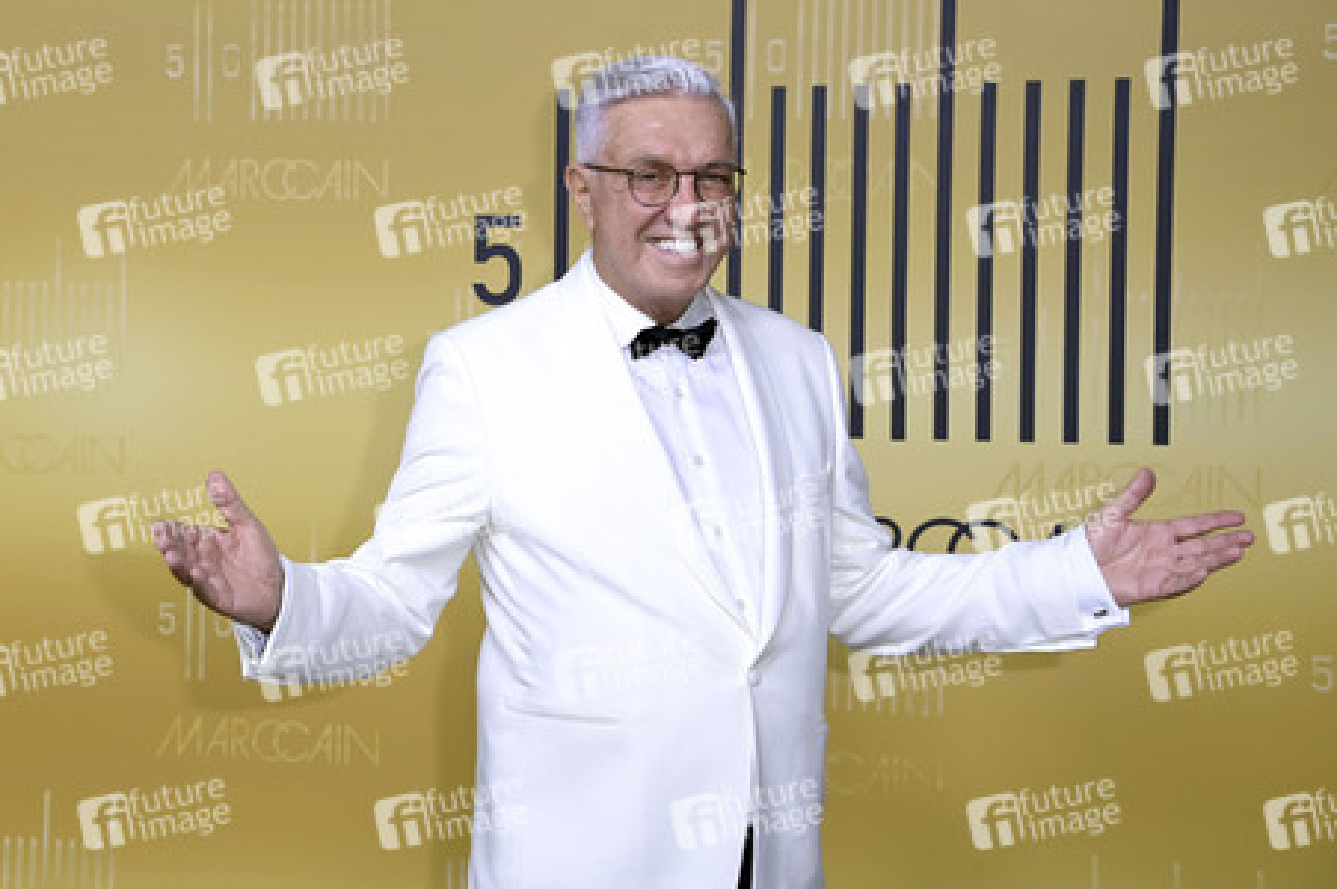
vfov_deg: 24.2
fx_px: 2078
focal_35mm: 56
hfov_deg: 35.7
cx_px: 668
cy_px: 444
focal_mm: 56
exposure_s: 1/200
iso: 640
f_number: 5.6
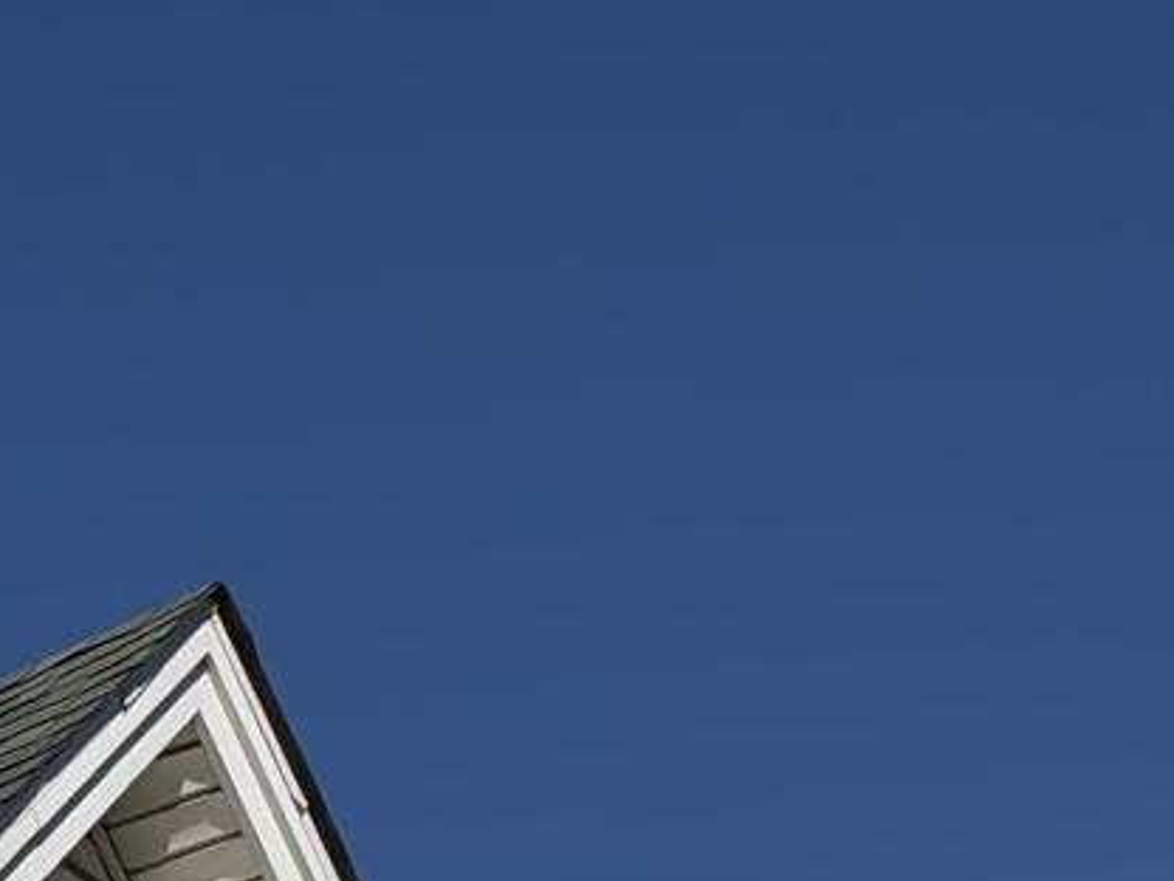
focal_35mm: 173
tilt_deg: +13.9
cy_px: 2584
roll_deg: -0.3
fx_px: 5867
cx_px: -1710
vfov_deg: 7.6
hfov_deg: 9.9
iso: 80
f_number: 1.8
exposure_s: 1/16129
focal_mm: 6.93
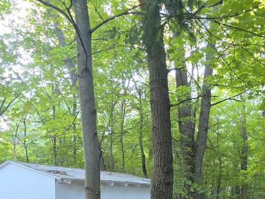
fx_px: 268
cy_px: 199
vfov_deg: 36.6
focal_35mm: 35
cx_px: 121
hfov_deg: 52.5
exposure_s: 1/60
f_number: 1.9
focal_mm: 2.2
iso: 250
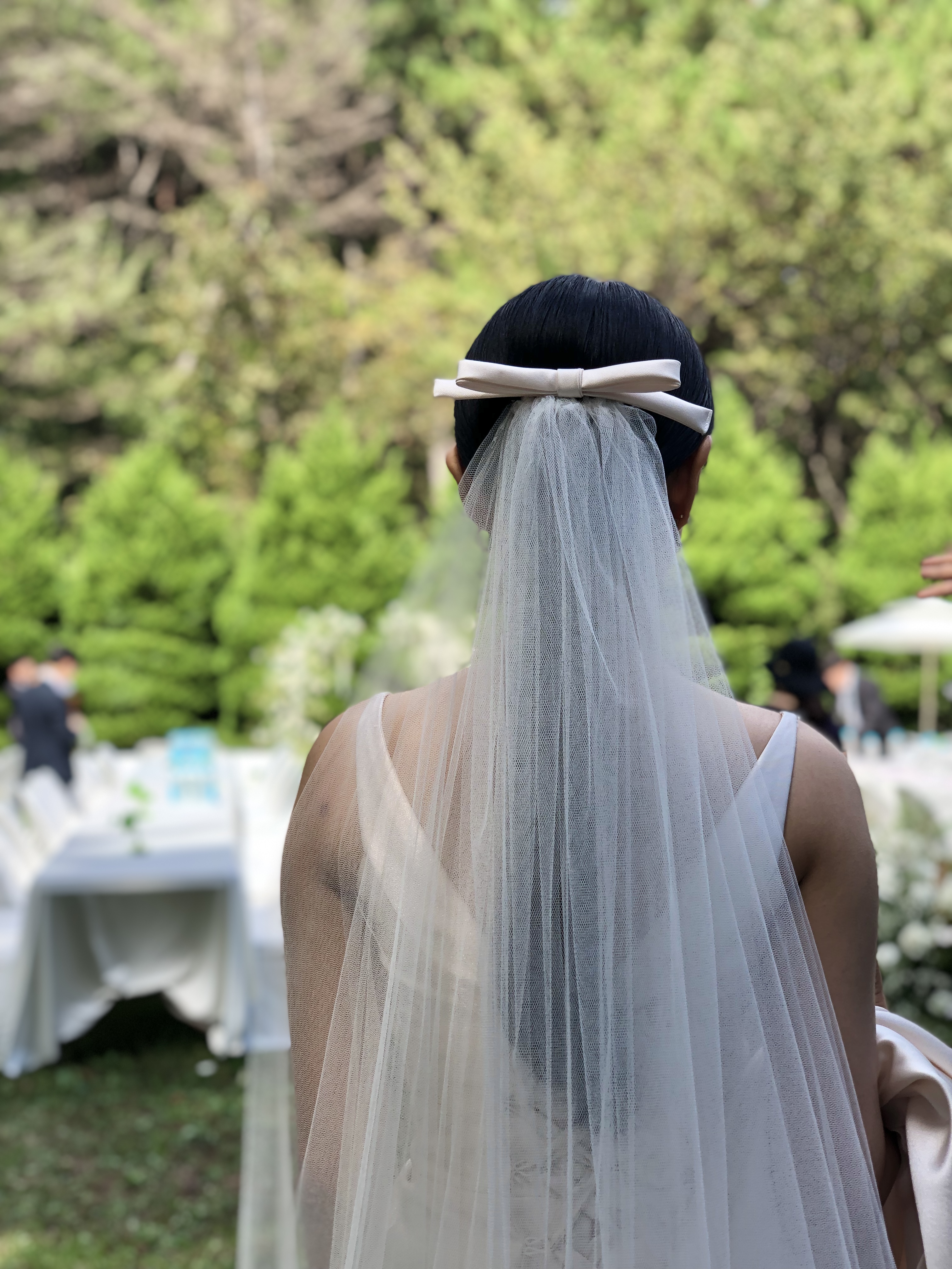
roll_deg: +1.7
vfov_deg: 36.8
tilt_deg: +0.4
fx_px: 1907
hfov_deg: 28.0
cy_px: 634
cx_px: 476
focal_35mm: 52
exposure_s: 1/281
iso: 16
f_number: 2.4
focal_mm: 6
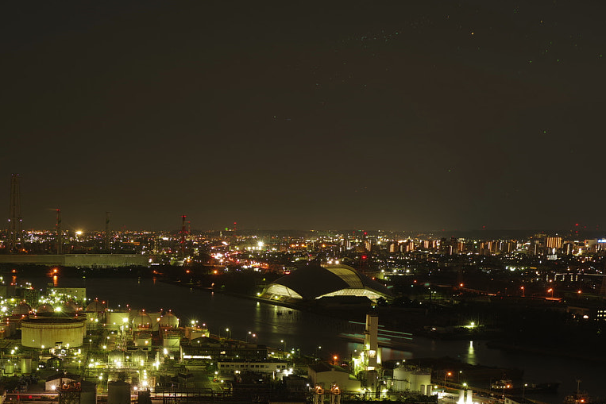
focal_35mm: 65
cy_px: 394
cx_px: 37
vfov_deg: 20.3
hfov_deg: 29.4
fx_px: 1094
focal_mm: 31
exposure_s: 6
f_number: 5.6
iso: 100
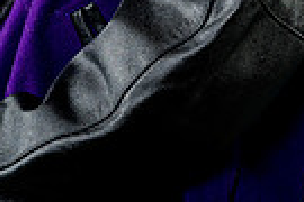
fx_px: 1435
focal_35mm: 170
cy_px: -260
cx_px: 131
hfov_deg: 12.1
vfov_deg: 7.6
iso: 320
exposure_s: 1/250
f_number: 5.6
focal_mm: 51
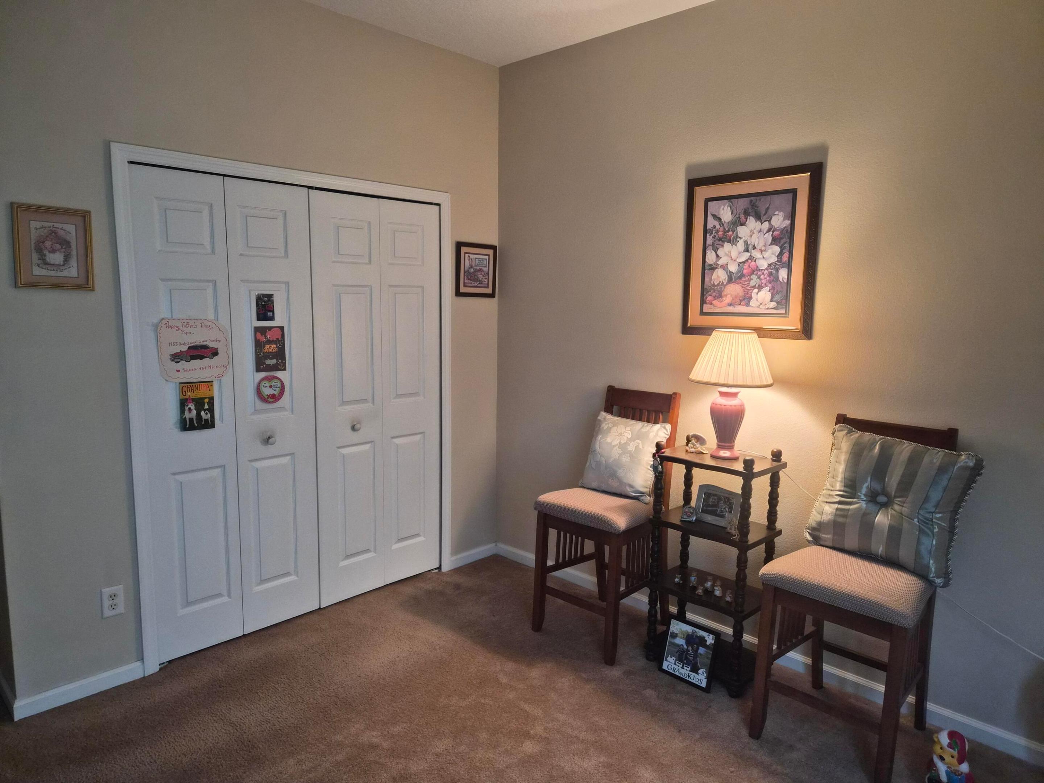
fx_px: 694
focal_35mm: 23
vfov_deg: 58.9
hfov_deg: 73.9
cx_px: 522
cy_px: 392
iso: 640
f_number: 1.8
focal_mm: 5.4
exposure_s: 1/120
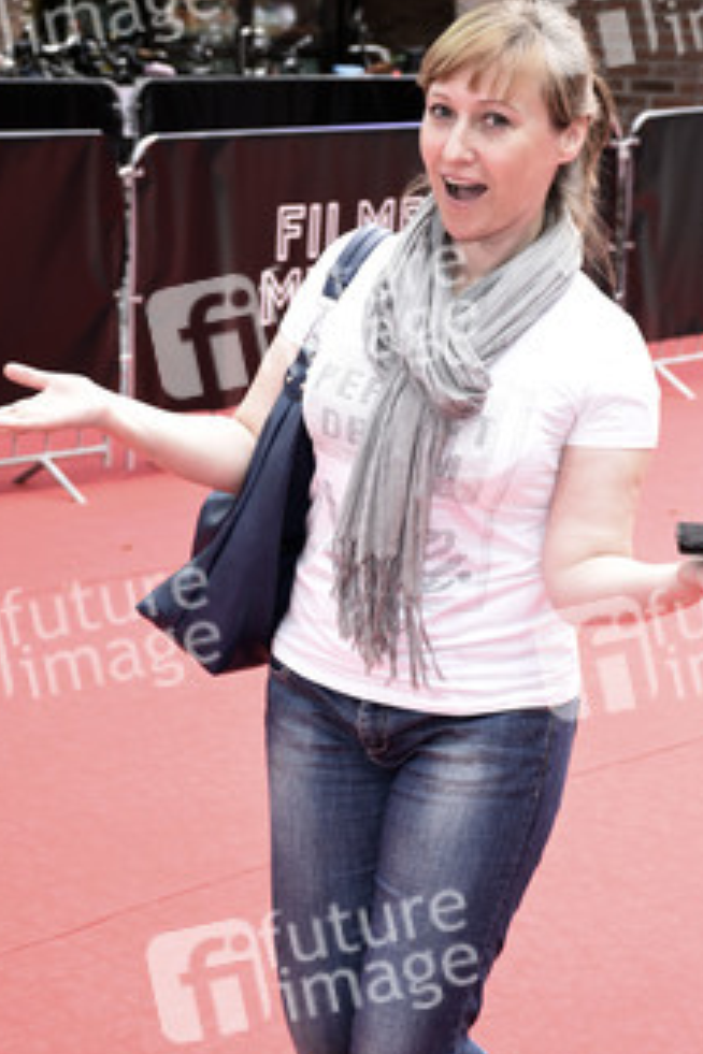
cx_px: 406
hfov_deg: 15.5
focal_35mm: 88
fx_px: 2577
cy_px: 483
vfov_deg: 23.1
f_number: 6.3
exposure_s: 1/60
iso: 160
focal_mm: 48
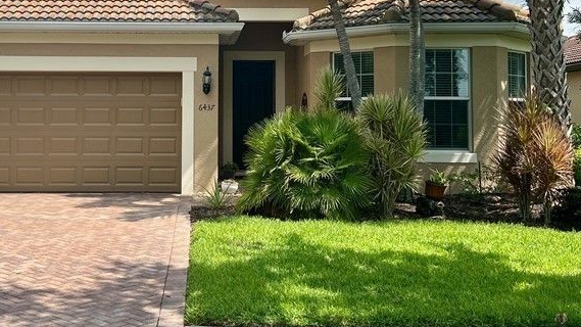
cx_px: 191
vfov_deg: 23.2
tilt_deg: +2.4
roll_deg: -0.8
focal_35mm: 51
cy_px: 72
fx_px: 786
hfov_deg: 40.1
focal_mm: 5.7
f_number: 1.5
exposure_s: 1/4630
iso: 50
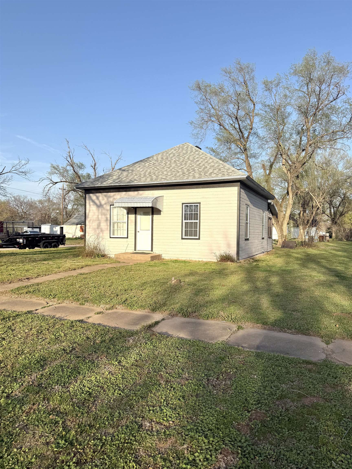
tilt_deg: -0.2
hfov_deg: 56.8
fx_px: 325
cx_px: 176
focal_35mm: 24
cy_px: 234
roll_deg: -1.6
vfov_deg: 71.6
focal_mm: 6.76
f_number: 1.78
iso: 80
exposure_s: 1/3759
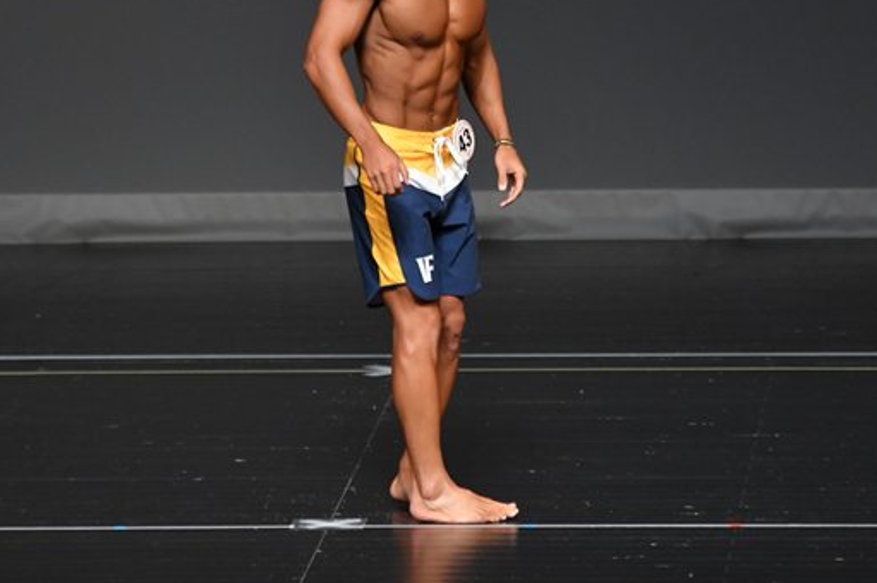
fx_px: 11637
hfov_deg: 4.3
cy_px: 171
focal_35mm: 478
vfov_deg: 2.9
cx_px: 440
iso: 2000
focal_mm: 210
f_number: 5.6
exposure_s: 1/400
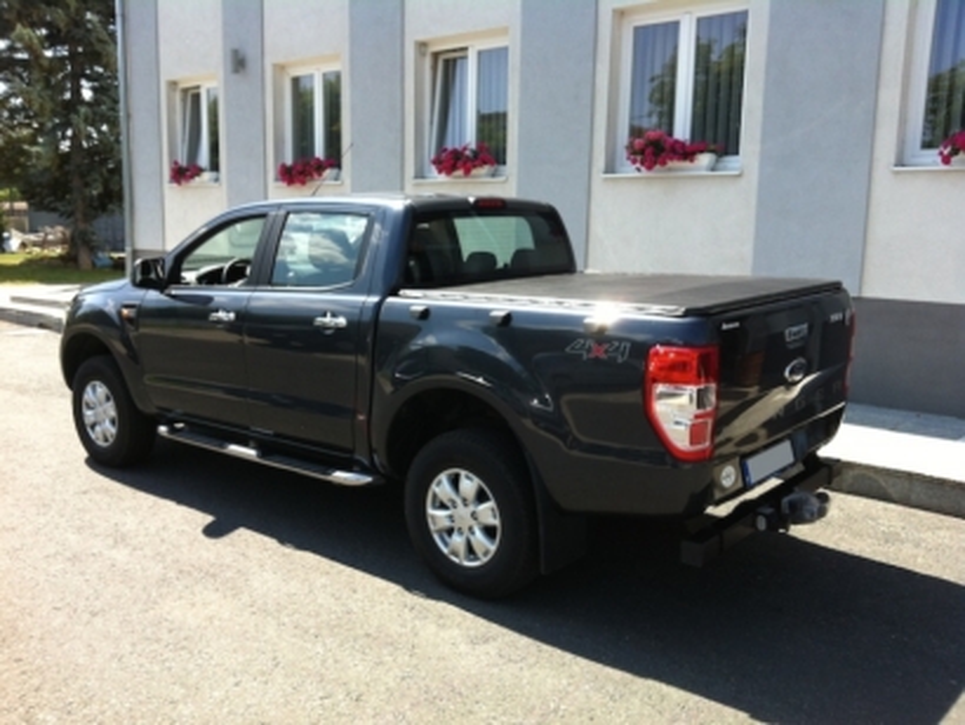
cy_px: 362
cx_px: 482
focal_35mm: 35
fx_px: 976
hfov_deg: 52.6
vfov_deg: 40.7
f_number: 2.8
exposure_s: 1/495
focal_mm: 3.85
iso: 80
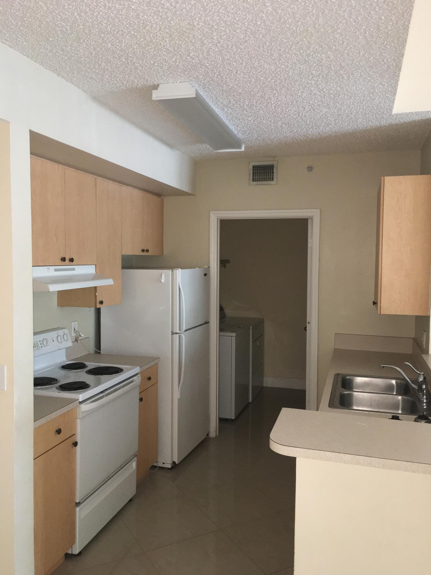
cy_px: 288
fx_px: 481
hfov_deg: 48.2
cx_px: 216
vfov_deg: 61.7
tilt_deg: -1.4
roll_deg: -0.4
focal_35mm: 29
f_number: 2.2
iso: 100
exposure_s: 1/16
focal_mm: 4.15
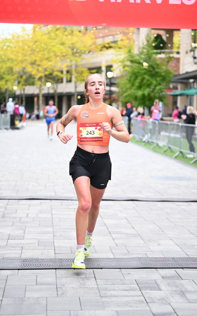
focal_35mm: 72
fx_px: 618
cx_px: 97
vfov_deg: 28.6
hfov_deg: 18.1
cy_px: 159
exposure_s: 1/800
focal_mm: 70
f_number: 2.8
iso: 1600
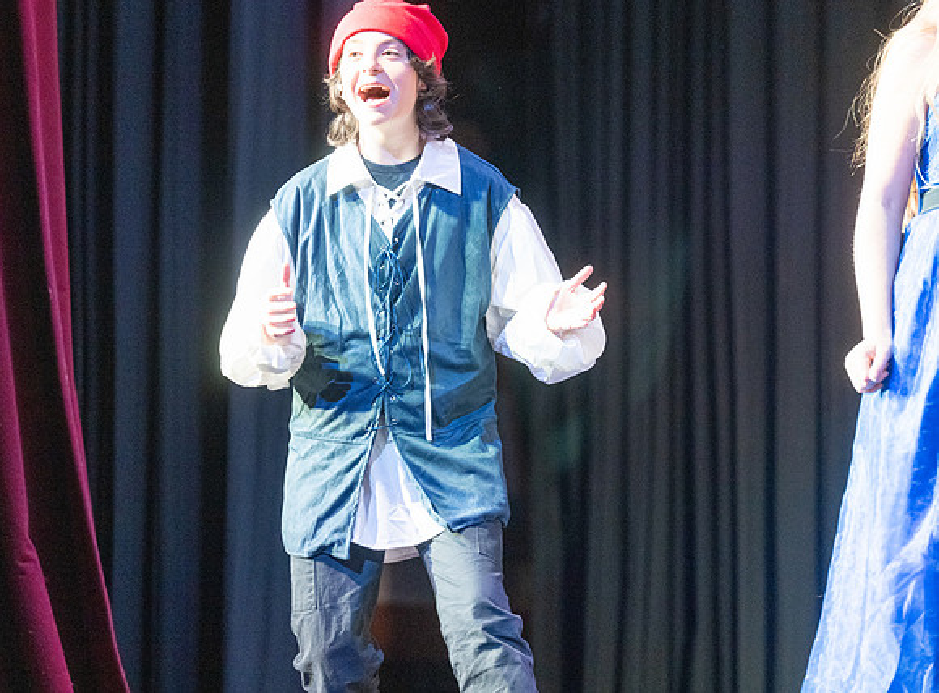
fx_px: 6532
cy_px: 314
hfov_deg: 8.2
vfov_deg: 6.1
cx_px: 454
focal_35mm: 242
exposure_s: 1/250
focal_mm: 200
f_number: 2.8
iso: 3600
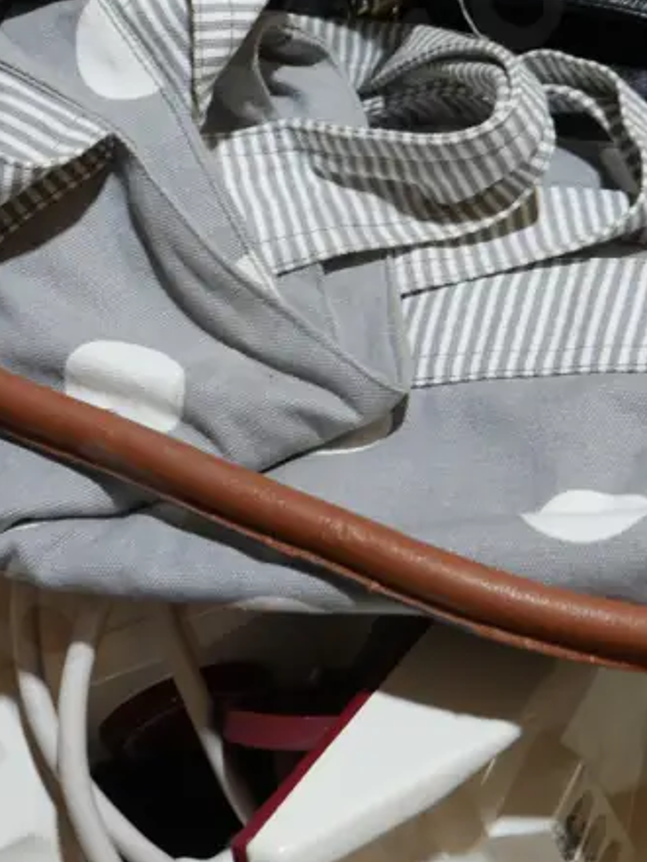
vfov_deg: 24.5
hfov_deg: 18.7
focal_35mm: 79
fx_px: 1968
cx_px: 341
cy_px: 235
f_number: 4
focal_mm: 17
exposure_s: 1/80
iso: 200
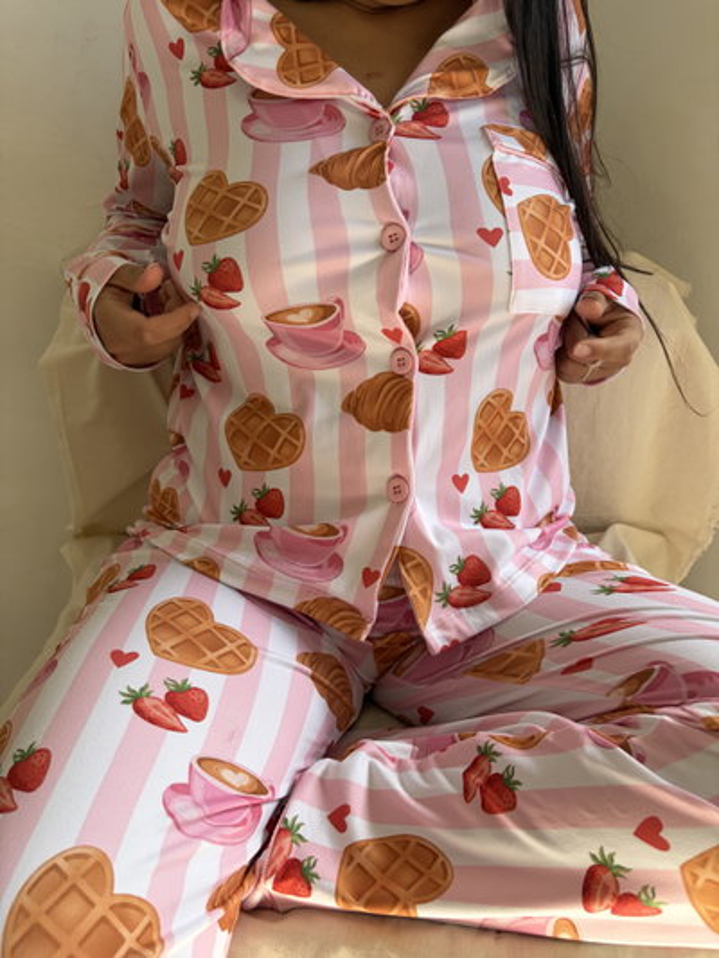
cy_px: 479
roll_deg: +1.1
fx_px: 720
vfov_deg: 67.3
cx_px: 360
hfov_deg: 53.1
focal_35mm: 26
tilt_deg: -22.3
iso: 40
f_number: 1.6
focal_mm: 5.96
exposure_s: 1/253
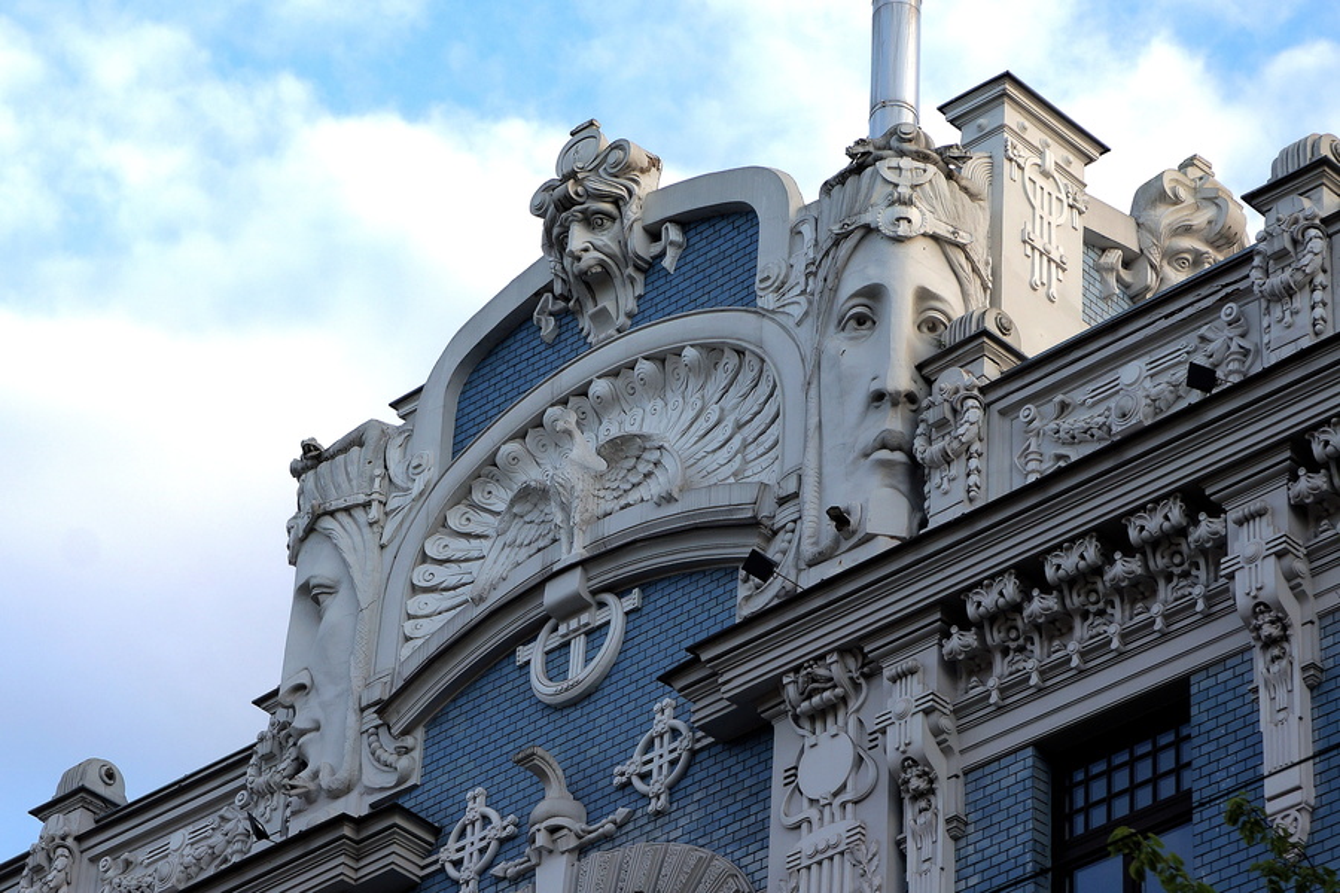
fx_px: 3908
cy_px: 446
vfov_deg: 13.0
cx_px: 670
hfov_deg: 19.5
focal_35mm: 105
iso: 100
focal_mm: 70
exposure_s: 1/160
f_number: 6.3
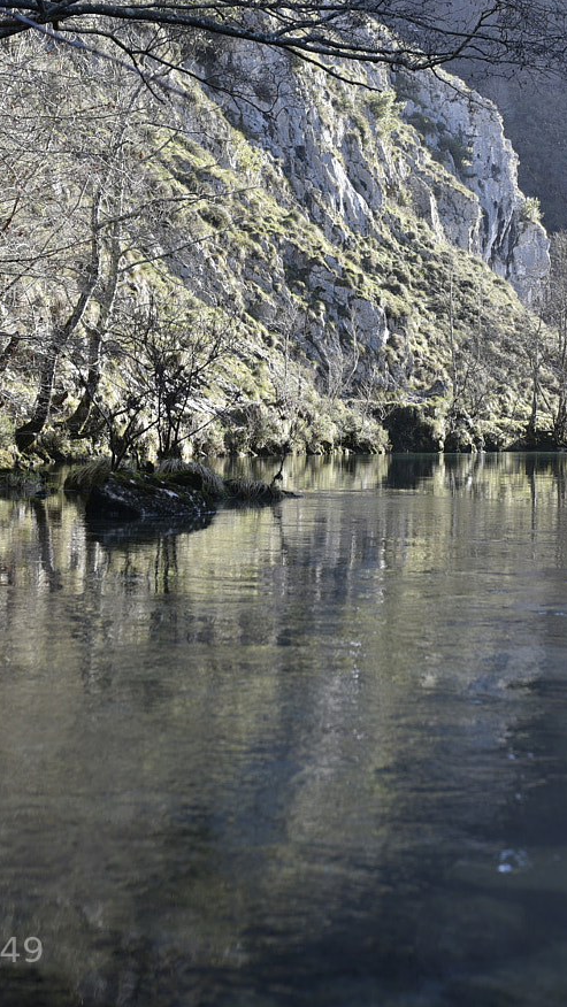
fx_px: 1790
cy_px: 426
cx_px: 361
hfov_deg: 18.0
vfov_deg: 31.4
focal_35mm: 67
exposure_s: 1/250
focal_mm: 35
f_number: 4
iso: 100
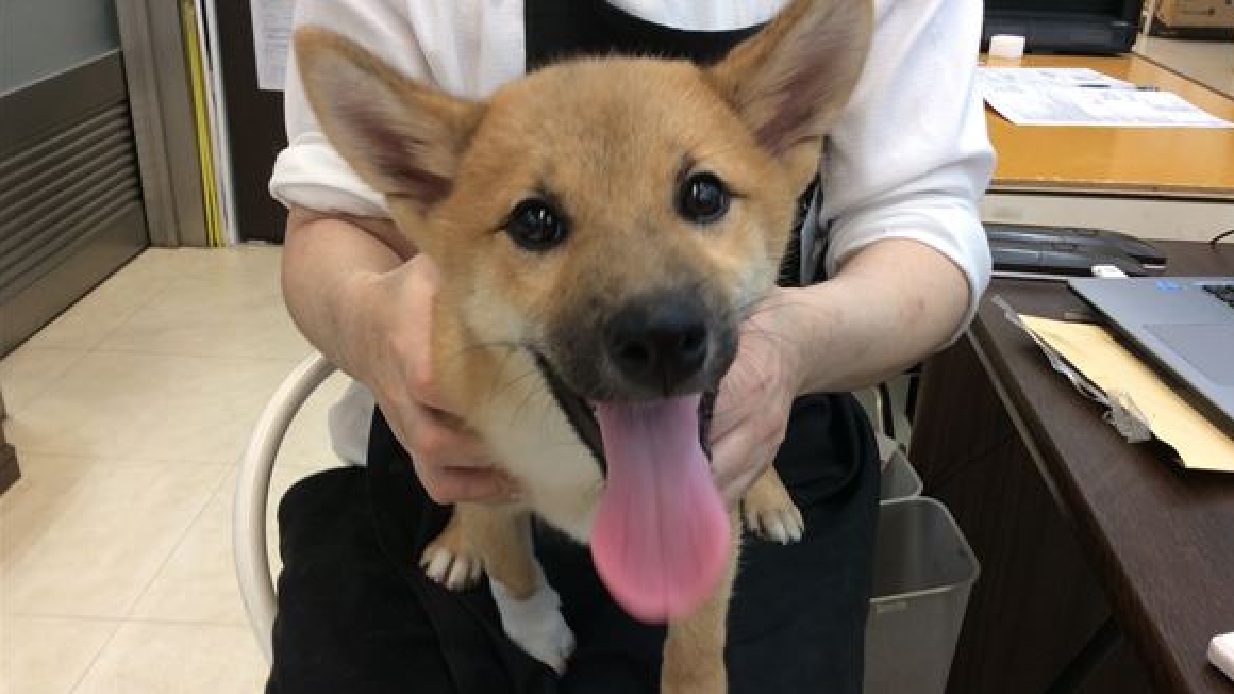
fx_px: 1178
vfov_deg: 32.7
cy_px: 409
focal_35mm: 36
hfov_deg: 55.3
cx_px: 636
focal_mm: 3.3
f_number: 2.4
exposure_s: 1/24
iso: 40
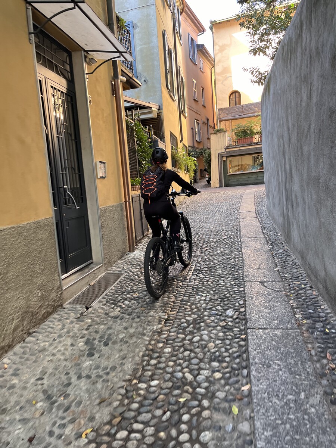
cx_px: 168
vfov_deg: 67.3
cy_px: 224
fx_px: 336
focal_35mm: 26
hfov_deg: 53.1
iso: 100
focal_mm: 5.1
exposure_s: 1/121
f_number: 1.6
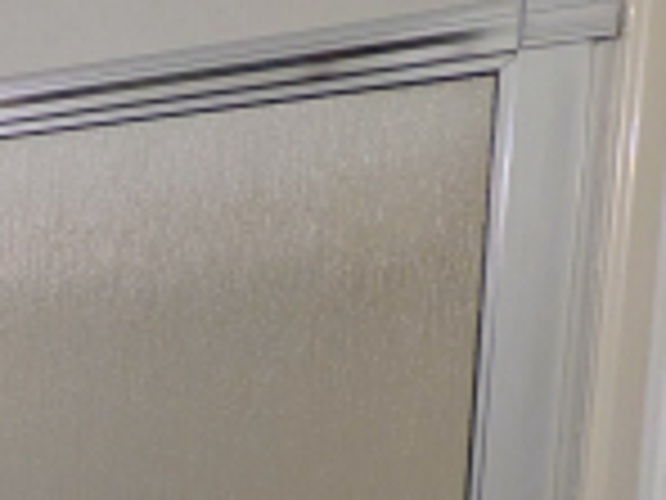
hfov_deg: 21.9
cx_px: -472
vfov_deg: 21.4
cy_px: 617
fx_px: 1212
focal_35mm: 63
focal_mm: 1.83
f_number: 2.2
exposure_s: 1/100
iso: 155
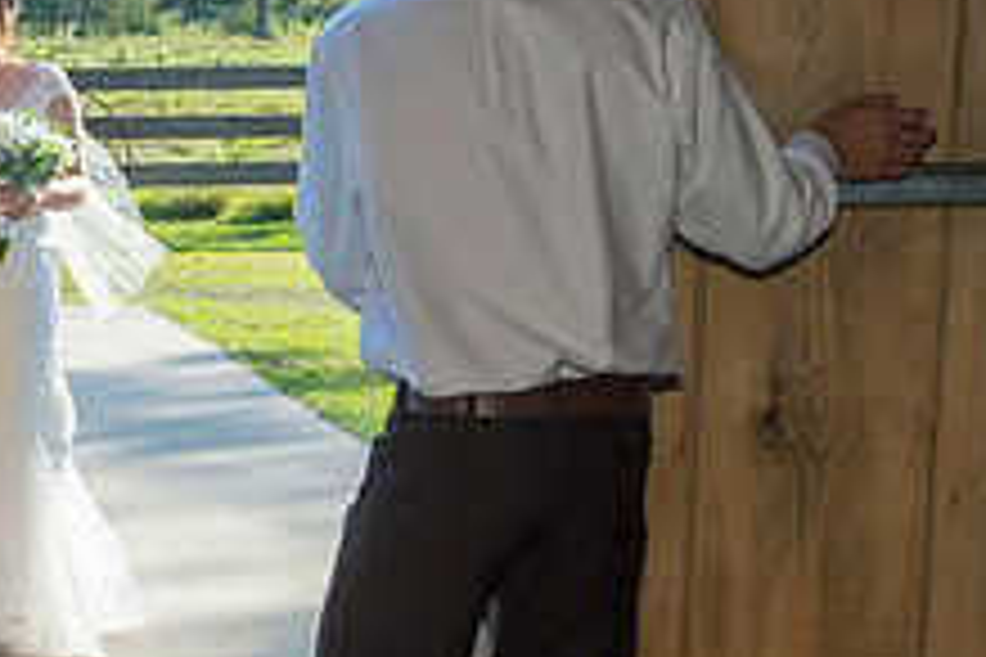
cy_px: 436
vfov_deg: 12.3
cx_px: -279
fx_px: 3040
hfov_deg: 17.3
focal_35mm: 111
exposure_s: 1/1600
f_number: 8
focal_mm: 42
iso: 1600
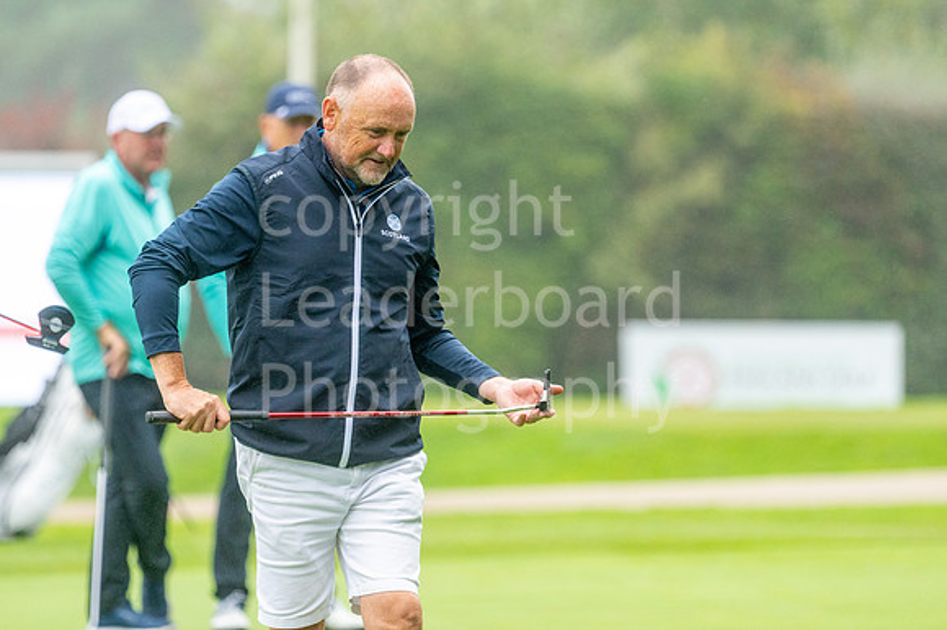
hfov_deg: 4.6
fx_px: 11830
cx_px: 474
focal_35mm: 450
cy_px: 315
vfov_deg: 3.1
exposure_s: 1/1600
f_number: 4
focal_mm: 300
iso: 800
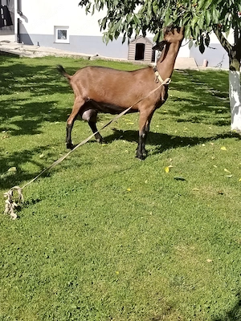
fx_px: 427
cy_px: 160
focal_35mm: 46
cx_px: 120
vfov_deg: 41.2
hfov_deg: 31.5
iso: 100
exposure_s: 1/672
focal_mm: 5.25
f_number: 1.75
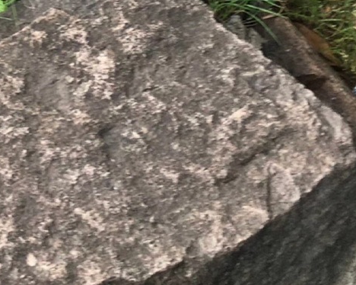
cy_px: -358
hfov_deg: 15.1
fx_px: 1306
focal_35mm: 124
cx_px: -56
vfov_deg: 10.9
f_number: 2.2
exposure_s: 1/50
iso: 25
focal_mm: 4.15
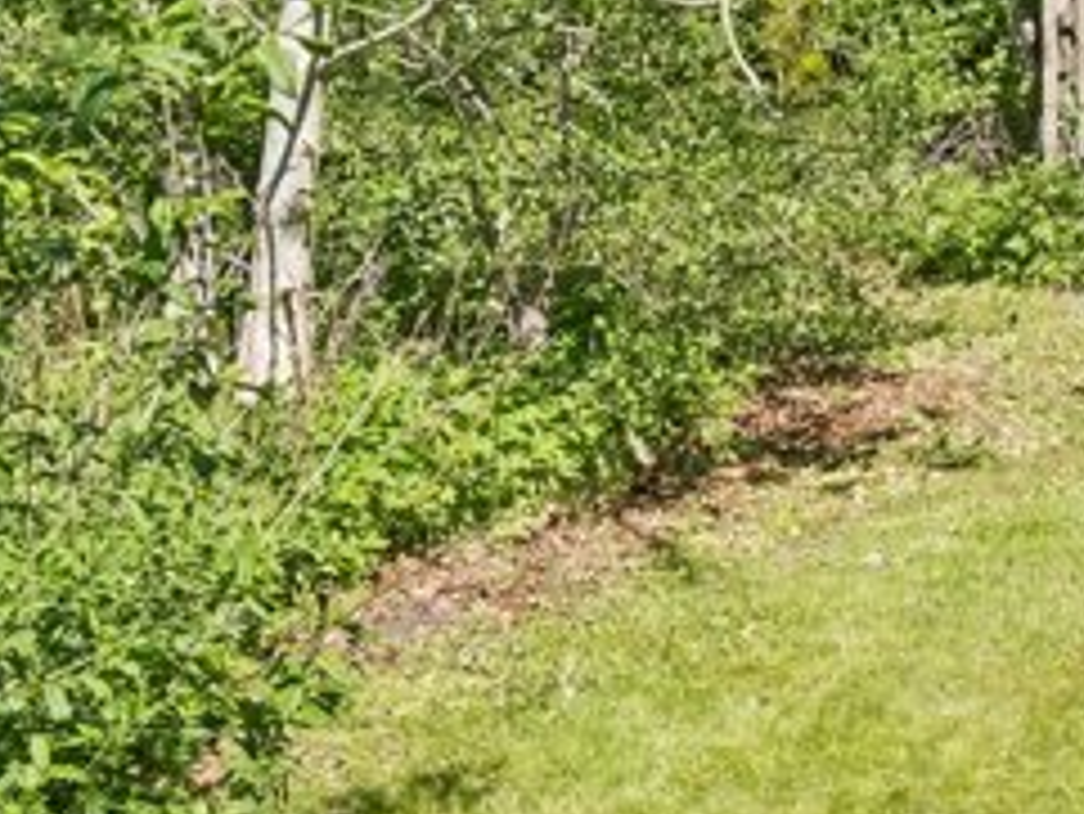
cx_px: 1120
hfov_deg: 21.8
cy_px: -101
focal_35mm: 86
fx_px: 2694
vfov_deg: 16.6
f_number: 8
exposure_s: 1/400
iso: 500
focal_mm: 18.2
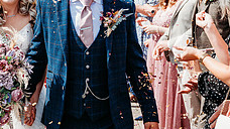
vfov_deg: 9.6
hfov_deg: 17.0
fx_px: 762
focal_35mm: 125
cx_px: 30
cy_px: 13
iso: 280
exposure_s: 1/800
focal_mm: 47
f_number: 5
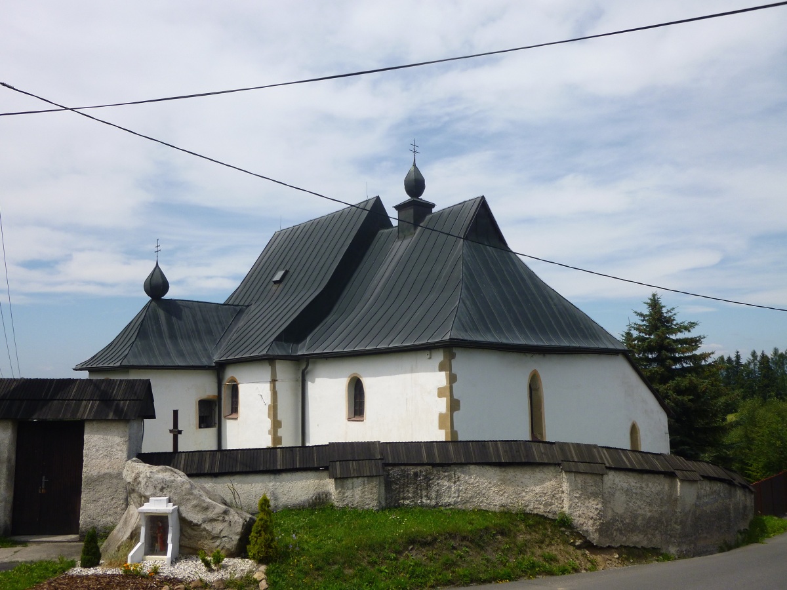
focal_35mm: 29
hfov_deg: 61.7
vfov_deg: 48.2
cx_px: 394
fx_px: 659
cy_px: 295
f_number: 9
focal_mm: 5.2
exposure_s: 1/160
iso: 100
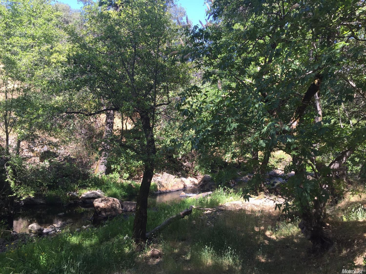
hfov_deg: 61.7
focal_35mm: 29
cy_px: 137
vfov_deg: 48.2
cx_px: 183
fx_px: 307
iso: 32
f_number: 2.2
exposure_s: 1/304
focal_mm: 4.15
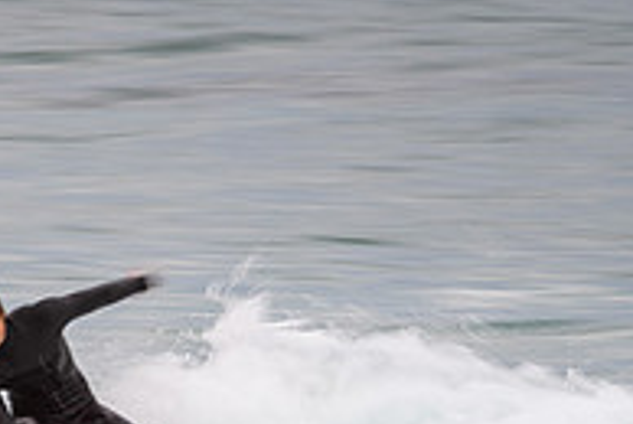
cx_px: -59
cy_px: 553
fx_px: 26274
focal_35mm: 1492
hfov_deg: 1.4
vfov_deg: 0.9
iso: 64
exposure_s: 1/20
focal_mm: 500
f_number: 14
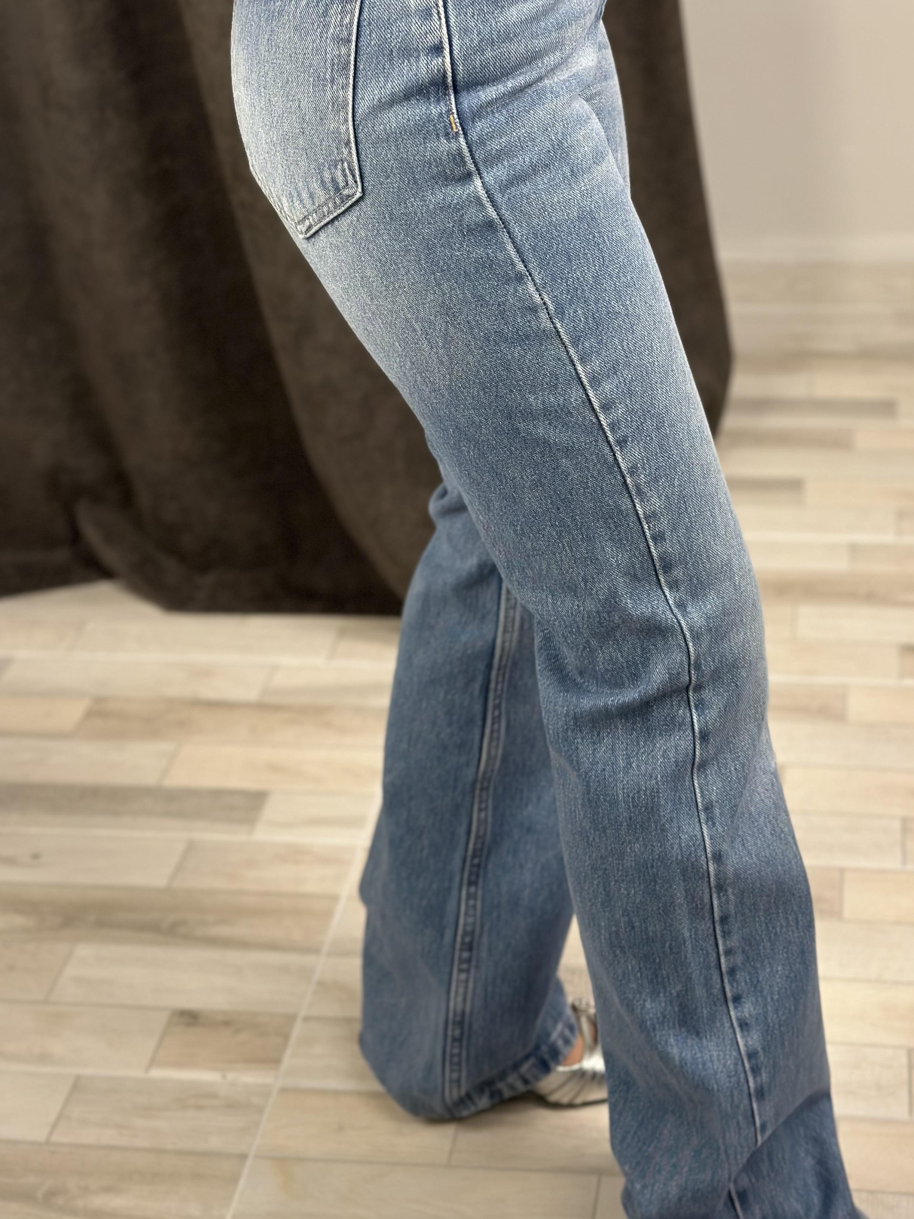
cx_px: 552
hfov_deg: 24.8
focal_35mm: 59
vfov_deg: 32.6
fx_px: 2077
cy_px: 478
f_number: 1.78
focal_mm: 6.86
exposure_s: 1/100
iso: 200
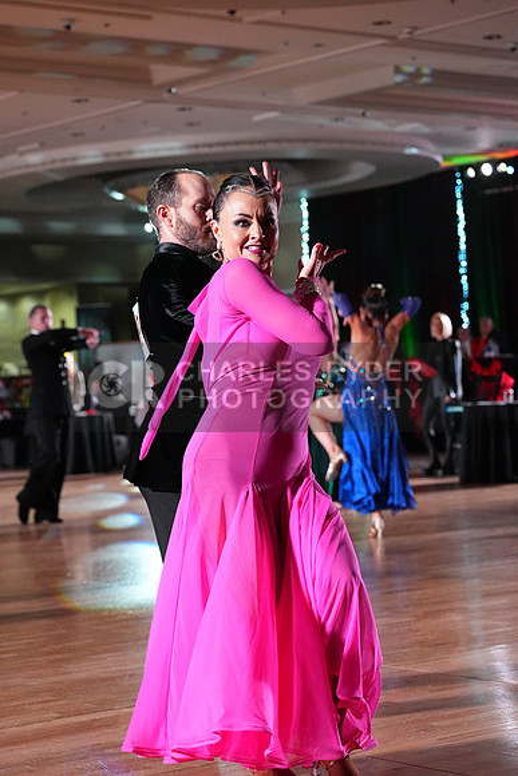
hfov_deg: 16.5
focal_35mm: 83
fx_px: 1790
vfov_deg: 24.5
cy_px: 388
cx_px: 259
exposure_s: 1/400
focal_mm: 83
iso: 8000
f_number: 5
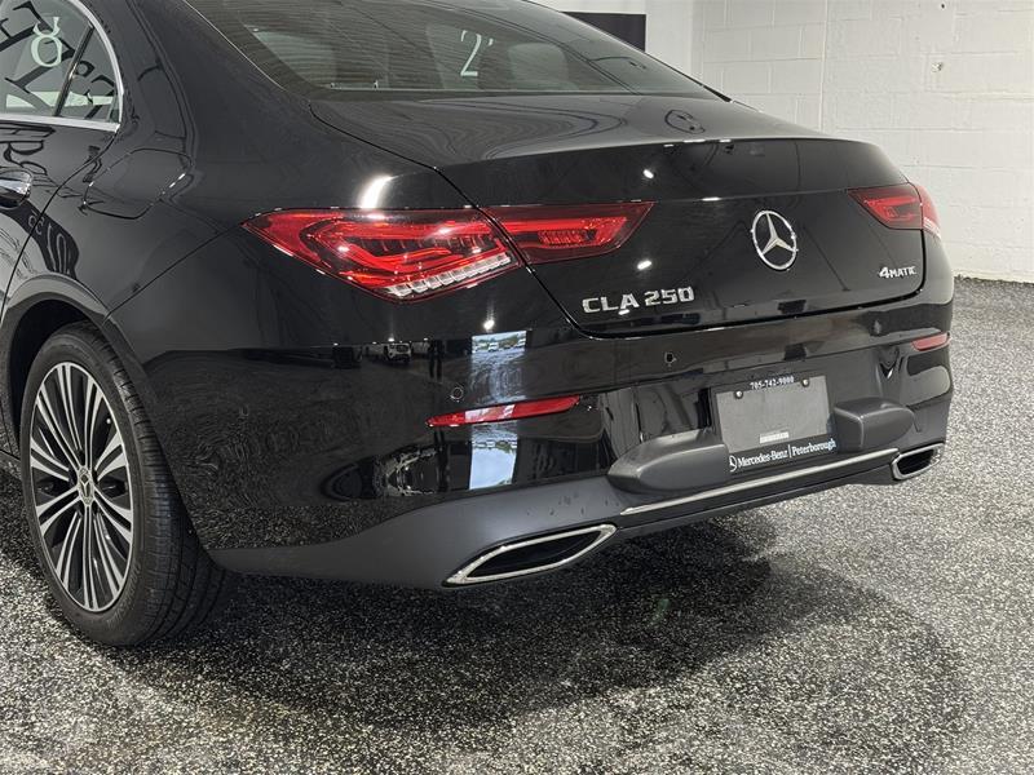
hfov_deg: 39.7
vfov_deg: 30.3
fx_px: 1434
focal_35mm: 48
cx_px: 517
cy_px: 388
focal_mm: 6.76
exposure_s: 1/60
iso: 200
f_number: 1.78
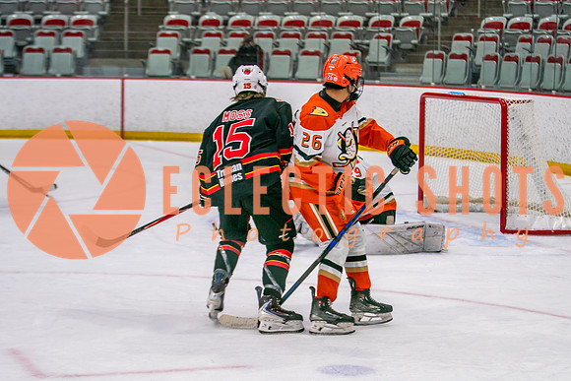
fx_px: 1678
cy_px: 260
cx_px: 339
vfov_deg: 12.9
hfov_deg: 19.3
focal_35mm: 106
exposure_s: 1/640
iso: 500
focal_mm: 75
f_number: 2.8
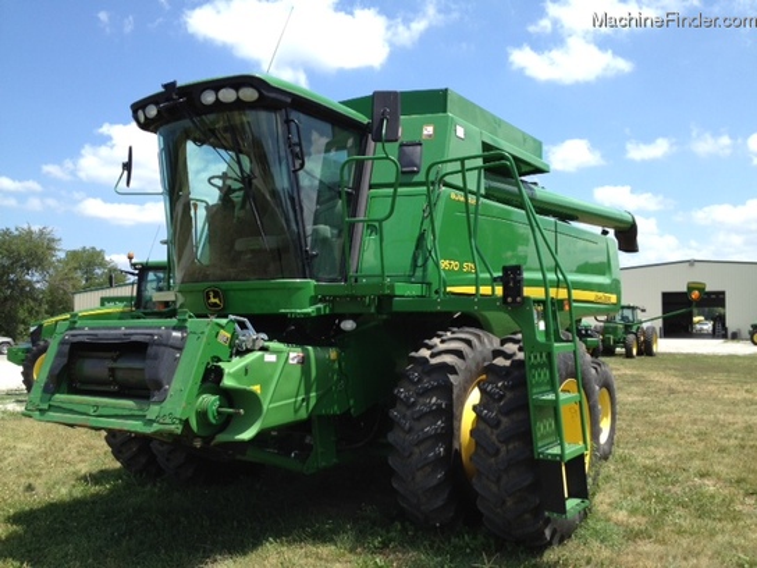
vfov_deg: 40.7
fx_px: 765
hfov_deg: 52.6
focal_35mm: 35
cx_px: 378
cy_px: 284
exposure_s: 1/1022
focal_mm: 4.28
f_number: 2.4
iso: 64
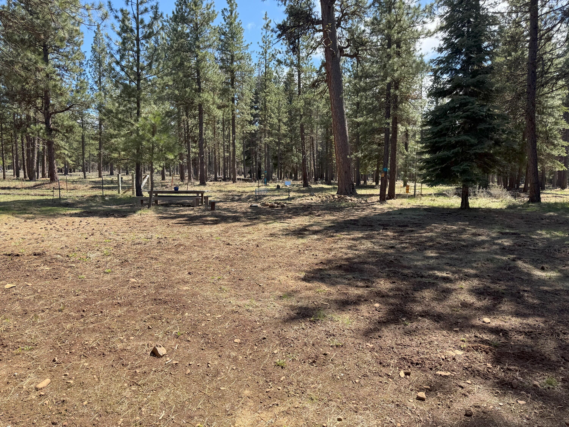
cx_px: 284
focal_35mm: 24
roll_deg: -1.0
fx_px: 394
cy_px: 214
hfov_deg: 71.6
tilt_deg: -4.5
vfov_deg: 56.8
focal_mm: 6.76
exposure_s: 1/1193
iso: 80
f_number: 1.78
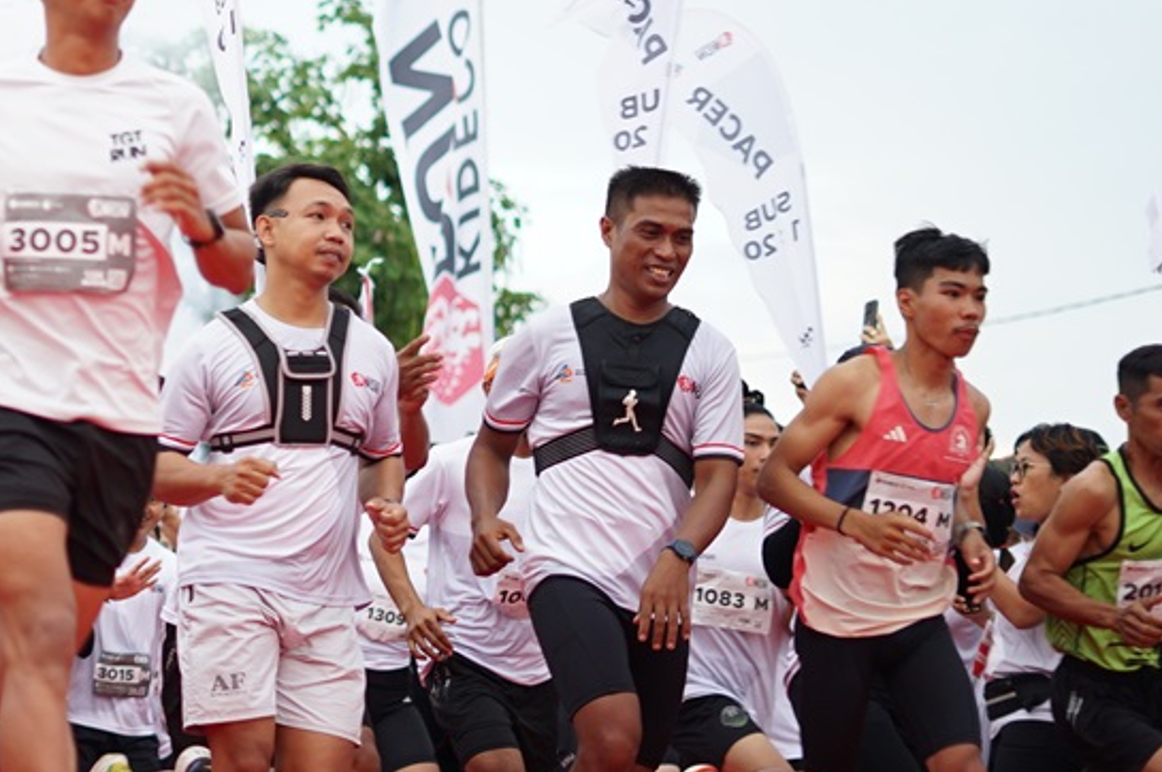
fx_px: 3546
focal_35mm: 110
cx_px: -55
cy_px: 216
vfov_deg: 12.4
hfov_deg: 18.1
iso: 250
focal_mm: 50
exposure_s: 1/400
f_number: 1.8
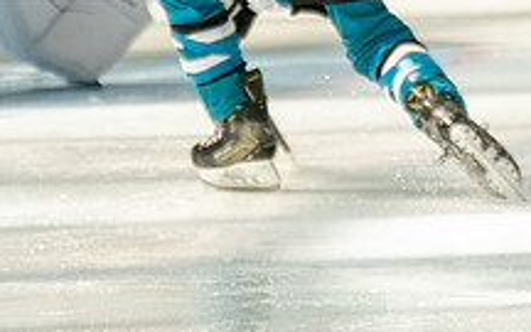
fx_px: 19565
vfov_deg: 1.0
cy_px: -41
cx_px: 501
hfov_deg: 1.6
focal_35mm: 1352
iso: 1600
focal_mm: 300
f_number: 3.2
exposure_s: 1/6400
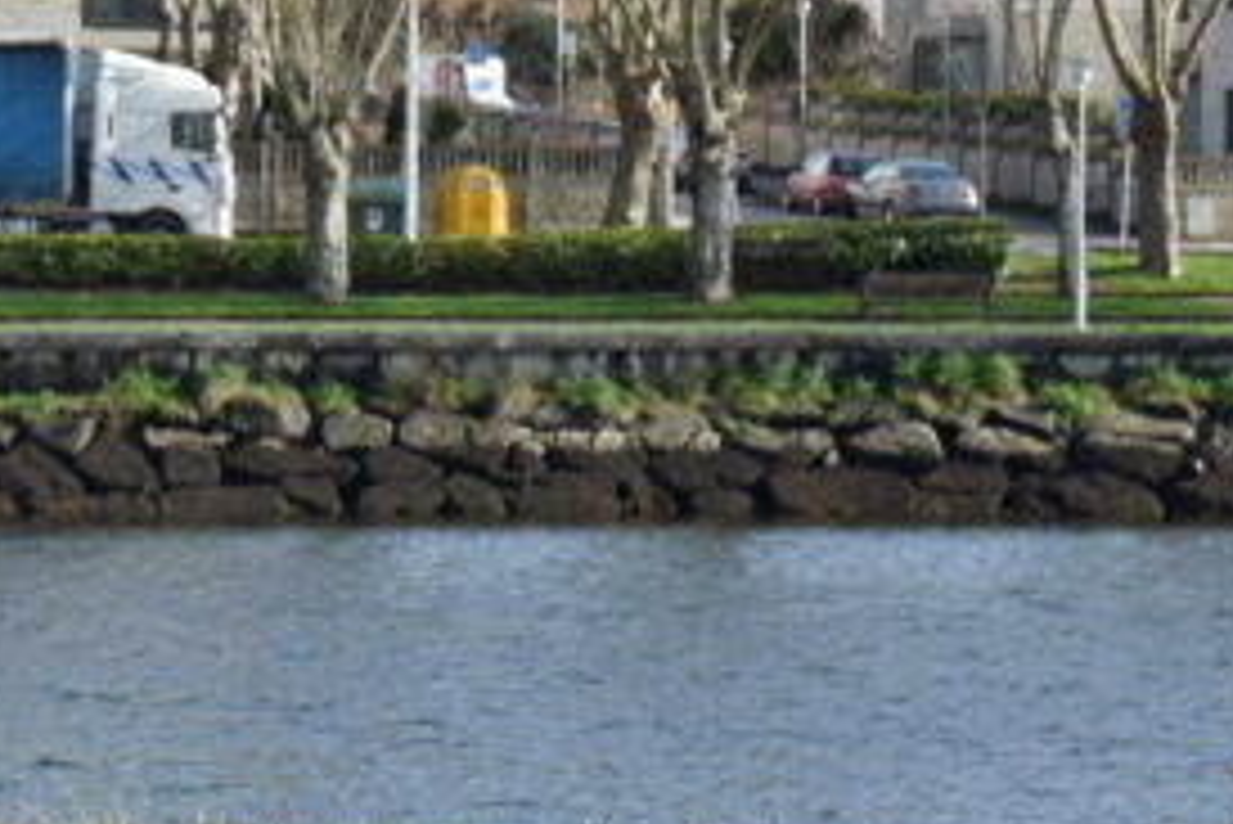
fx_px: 7676
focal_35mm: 224
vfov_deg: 6.1
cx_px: -324
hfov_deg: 9.0
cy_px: 295
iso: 200
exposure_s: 1/320
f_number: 9
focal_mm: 40
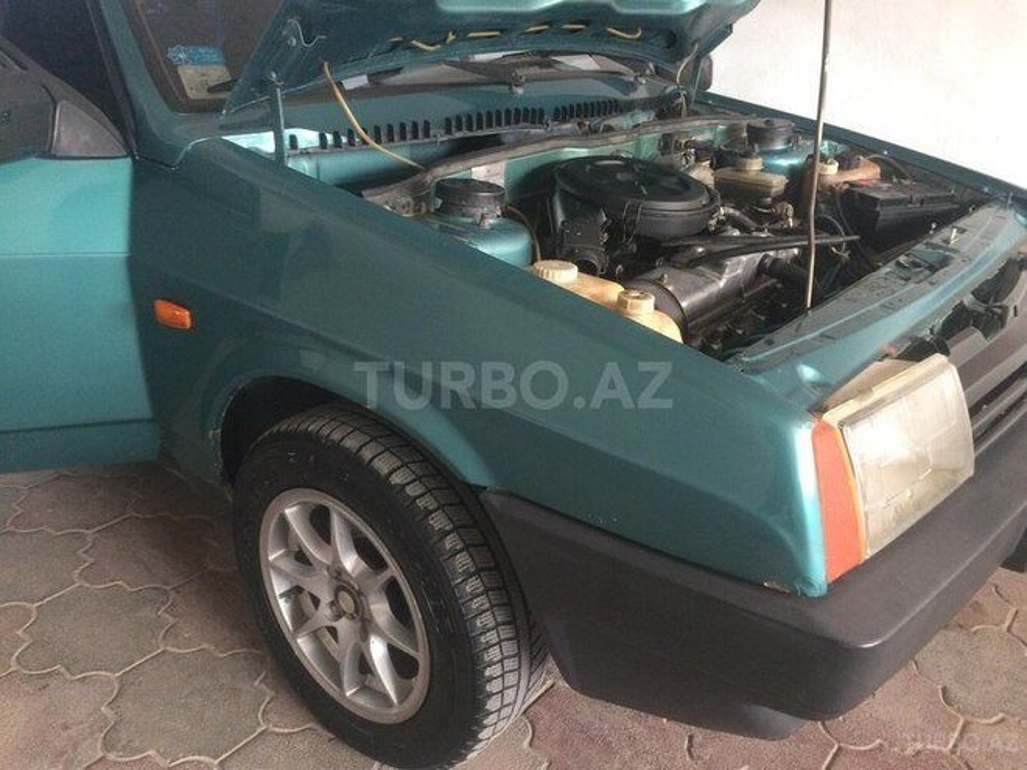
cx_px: 514
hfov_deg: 61.7
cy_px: 385
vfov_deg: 48.2
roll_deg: -1.1
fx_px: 860
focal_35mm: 29
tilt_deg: -25.8
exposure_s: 1/33
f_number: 2.2
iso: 250
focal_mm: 4.15
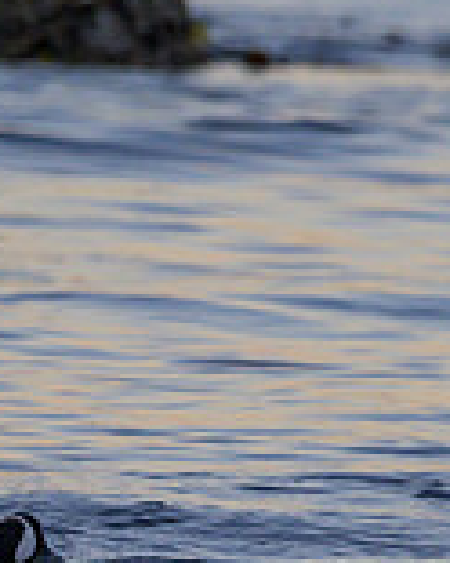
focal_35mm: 2357
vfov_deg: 0.8
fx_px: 39239
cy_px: 478
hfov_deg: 0.7
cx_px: -127
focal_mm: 500
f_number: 9
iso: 1600
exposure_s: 1/1250
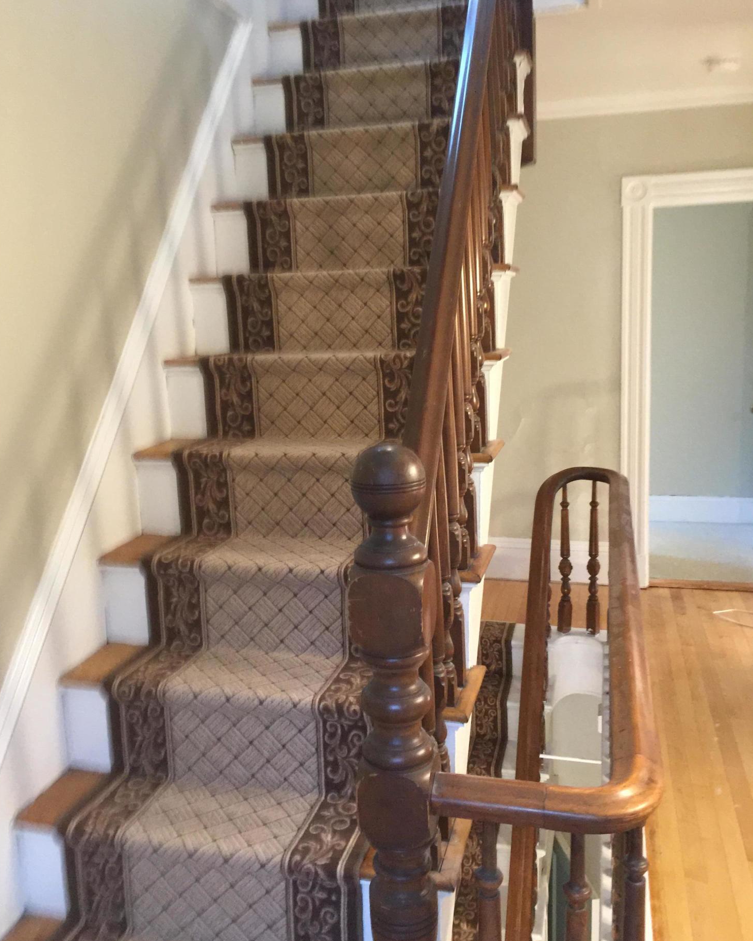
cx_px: 371
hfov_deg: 47.1
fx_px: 864
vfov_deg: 57.2
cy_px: 466
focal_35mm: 31
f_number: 2.2
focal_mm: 4.15
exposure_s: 1/10
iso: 100
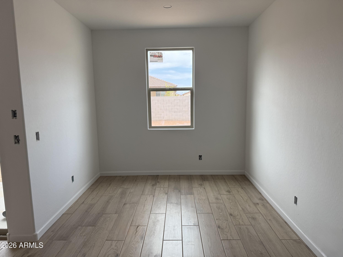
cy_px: 128
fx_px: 238
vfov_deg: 56.8
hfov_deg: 71.6
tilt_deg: -6.3
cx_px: 172
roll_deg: +0.9
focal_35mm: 24
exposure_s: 1/241
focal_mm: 6.76
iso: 100
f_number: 1.78
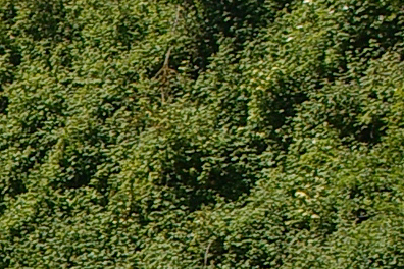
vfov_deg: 4.9
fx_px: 3063
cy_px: 674
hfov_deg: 7.1
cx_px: -598
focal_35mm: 273
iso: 200
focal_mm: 30
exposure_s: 1/350
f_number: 8
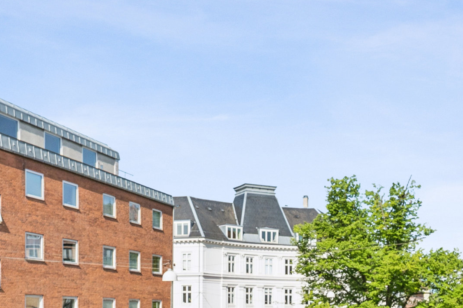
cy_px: 386
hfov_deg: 43.6
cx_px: 230
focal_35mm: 45
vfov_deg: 26.1
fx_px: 579
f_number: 6.3
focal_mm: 16
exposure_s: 1/1600
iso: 400
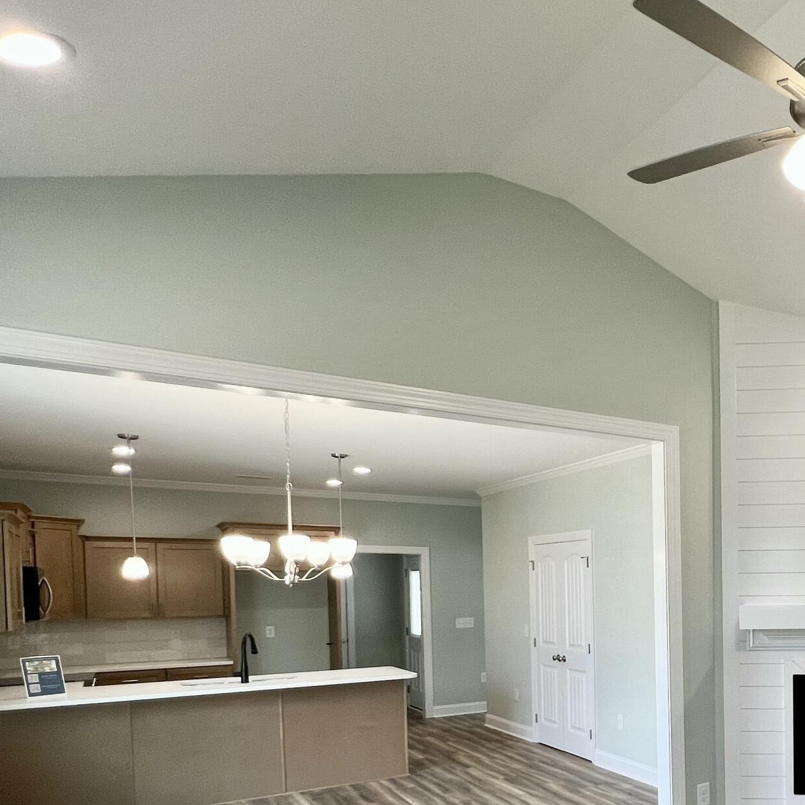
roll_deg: +0.9
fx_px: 737
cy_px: 609
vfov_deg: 54.5
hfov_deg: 48.1
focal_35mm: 28
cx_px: 791
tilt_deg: -1.4
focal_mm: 1.57
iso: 100
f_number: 1.8
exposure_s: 1/120
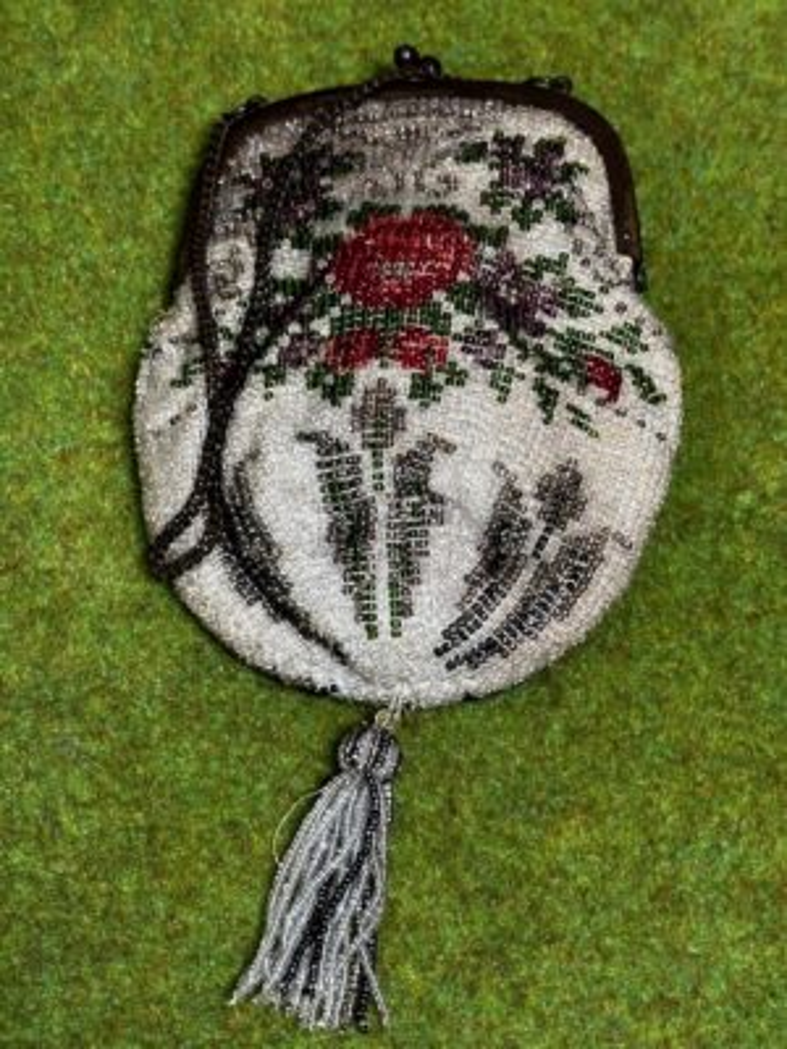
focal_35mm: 48
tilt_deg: -64.1
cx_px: 394
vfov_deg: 39.7
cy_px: 524
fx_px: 1455
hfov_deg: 30.3
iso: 50
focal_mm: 6.86
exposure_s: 1/100
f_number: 1.78
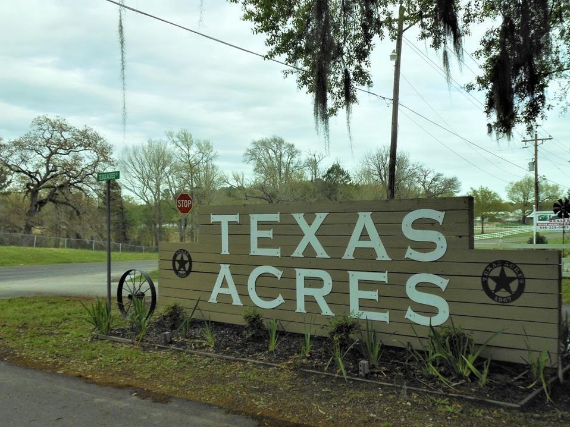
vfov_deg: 45.4
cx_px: 277
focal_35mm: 31
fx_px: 510
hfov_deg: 58.4
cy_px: 202
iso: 80
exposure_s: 1/1000
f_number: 3.3
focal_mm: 5.2
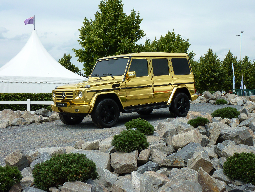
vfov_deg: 30.3
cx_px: 128
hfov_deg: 39.7
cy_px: 96
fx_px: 354
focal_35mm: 48
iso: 80
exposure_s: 1/400
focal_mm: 7.9
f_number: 5
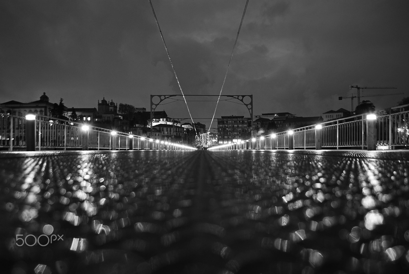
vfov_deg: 48.0
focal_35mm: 27
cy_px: 137
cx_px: 204
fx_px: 307
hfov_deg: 67.3
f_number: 3.5
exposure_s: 1
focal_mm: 18
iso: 200
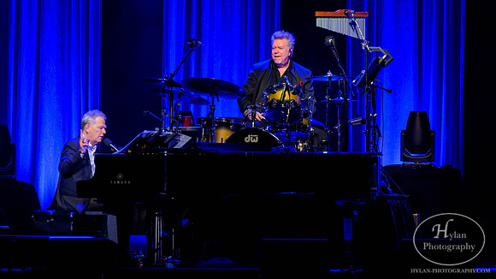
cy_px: 121
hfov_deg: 6.0
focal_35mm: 361
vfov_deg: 3.4
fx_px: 4741
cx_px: 282
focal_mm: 300
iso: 1400
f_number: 5.6
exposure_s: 1/250
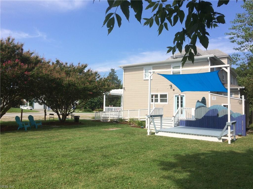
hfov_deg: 61.7
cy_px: 94
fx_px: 212
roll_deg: -1.6
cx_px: 126
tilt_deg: +2.9
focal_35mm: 29
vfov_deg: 48.2
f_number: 2.2
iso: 32
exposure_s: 1/1953
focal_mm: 4.15
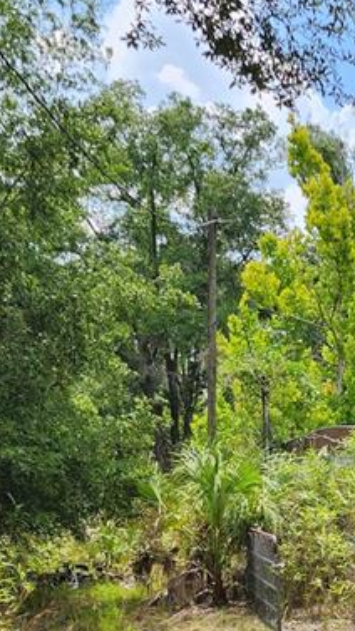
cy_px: 482
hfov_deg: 16.6
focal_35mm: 68
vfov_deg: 30.4
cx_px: 476
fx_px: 1138
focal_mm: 6.4
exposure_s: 1/596
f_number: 1.8
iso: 12
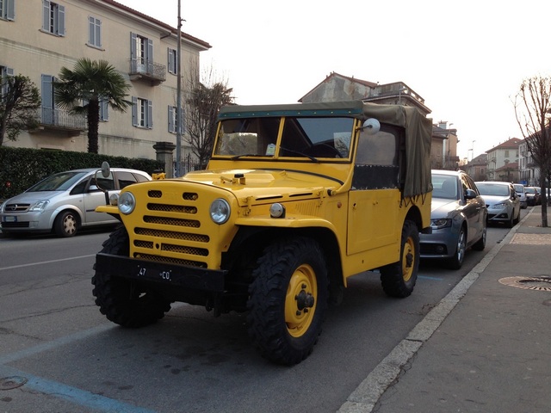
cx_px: 276
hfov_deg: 55.4
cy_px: 206
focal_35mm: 33
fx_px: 525
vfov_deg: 42.9
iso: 50
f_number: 2.4
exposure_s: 1/60
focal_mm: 4.13
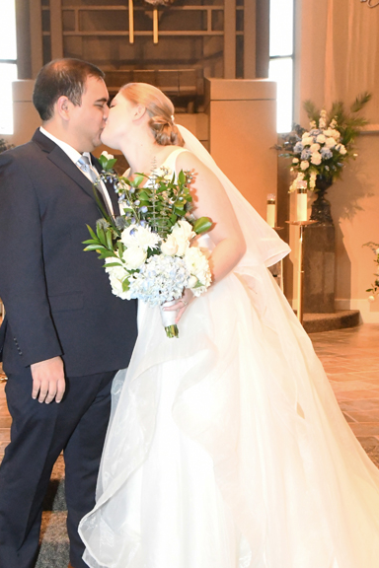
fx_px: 790
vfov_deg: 39.4
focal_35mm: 50
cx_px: 162
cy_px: 345
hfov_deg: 27.0
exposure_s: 1/200
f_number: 8
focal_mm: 24
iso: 16000
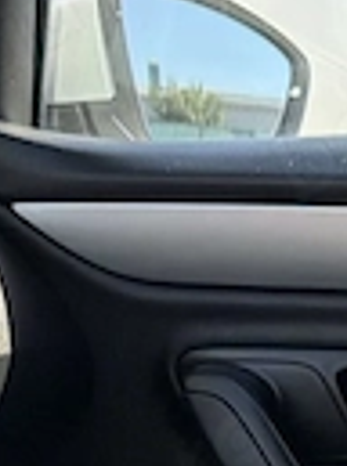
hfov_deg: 13.1
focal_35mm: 112
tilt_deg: -14.7
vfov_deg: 16.5
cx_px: 311
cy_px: 625
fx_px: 1504
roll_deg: +0.6
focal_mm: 6.76
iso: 400
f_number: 1.78
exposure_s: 1/2299
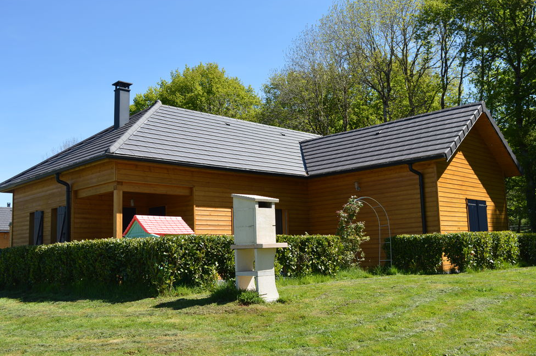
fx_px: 550
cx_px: 275
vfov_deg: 35.9
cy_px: 175
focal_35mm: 37
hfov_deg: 51.9
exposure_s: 1/200
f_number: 7.1
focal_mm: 24
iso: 100
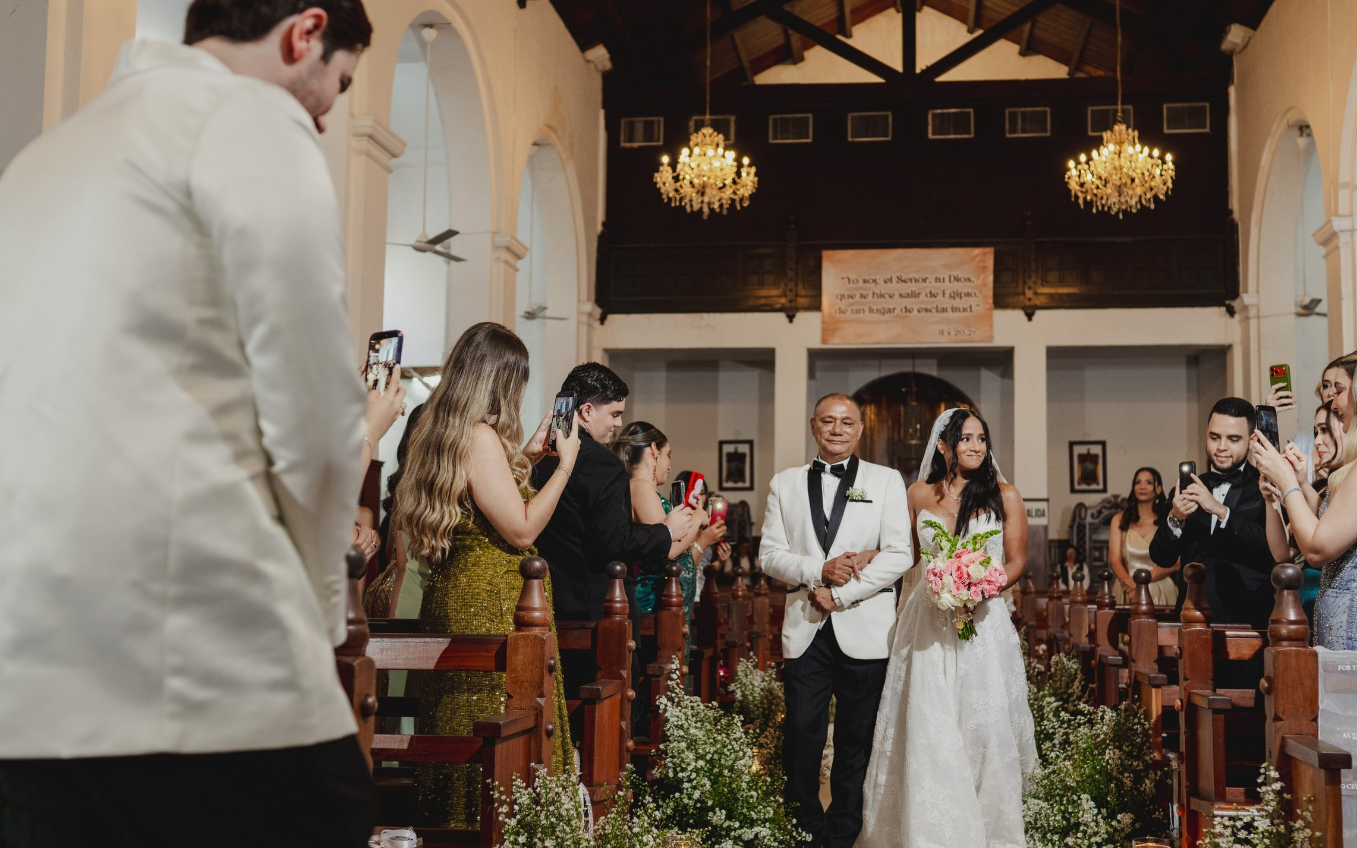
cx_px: 738
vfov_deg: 32.0
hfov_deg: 49.2
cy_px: 463
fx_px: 1479
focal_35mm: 40
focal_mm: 35
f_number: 2.8
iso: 800
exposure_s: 1/125
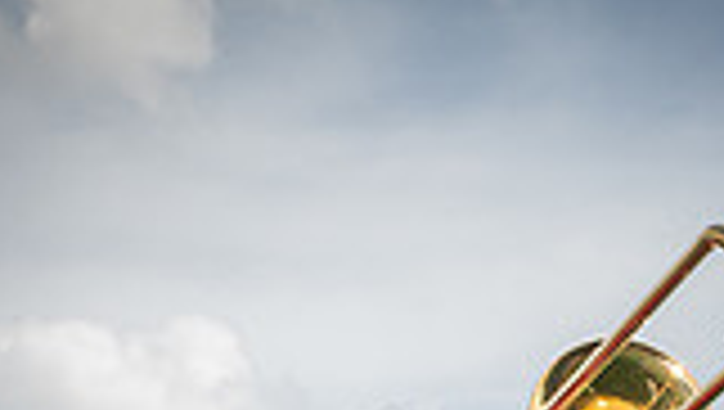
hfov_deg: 17.4
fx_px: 2364
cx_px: 436
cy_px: 1005
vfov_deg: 8.9
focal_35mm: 123
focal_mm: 42
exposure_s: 1/400
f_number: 7.1
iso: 125
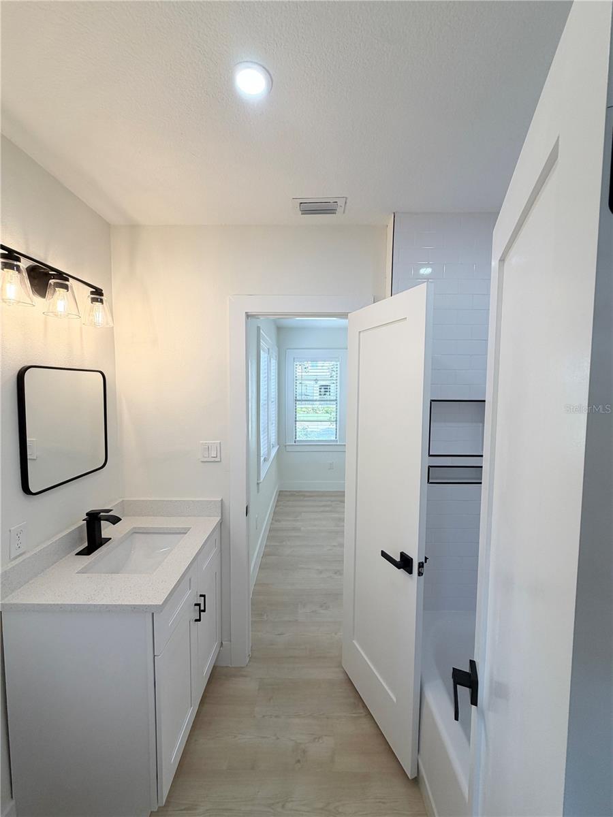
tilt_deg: -4.1
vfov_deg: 102.1
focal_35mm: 14
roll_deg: -0.5
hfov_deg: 85.7
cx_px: 306
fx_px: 331
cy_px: 408
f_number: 2.2
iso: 64
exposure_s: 1/134
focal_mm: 2.22
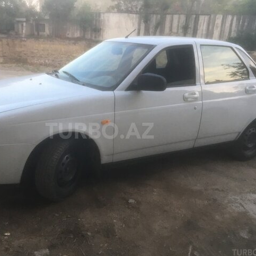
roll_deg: -2.1
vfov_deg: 47.2
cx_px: 100
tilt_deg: -17.9
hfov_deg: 46.9
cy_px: 131
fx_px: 293
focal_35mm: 35
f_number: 2.2
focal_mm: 4.15
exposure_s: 1/33
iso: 32
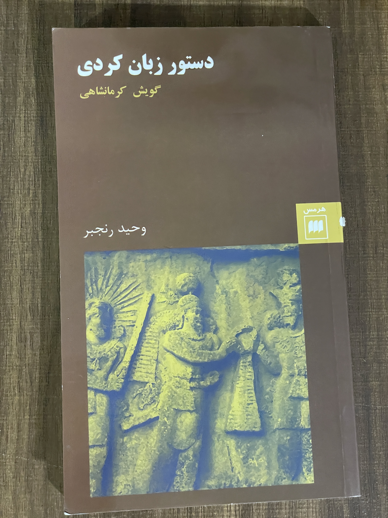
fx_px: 777
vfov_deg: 36.8
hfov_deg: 28.0
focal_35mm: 52
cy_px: 259
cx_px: 194
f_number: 2
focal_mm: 6
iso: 1000
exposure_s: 1/30
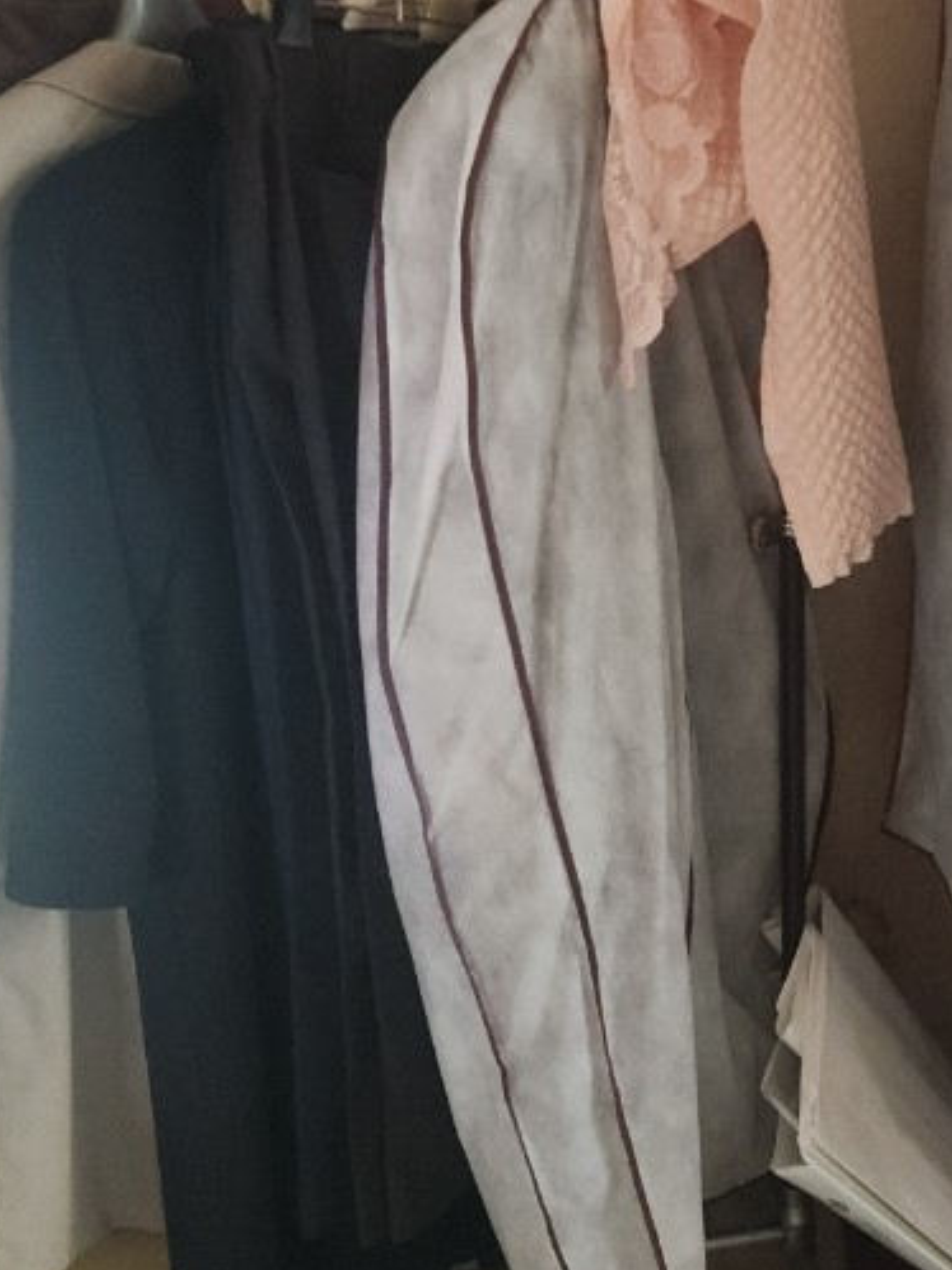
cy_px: 527
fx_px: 2164
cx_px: 820
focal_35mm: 59
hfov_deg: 24.2
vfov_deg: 32.6
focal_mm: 5.4
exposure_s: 1/30
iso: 640
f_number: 1.8
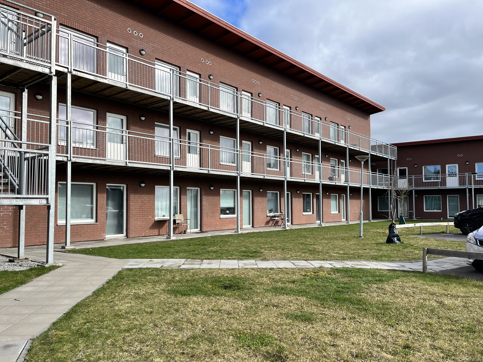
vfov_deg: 49.7
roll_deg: +0.4
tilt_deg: +2.4
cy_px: 193
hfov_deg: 63.4
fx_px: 391
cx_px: 244
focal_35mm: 28
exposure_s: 1/1776
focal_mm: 5.1
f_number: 1.6
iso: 50
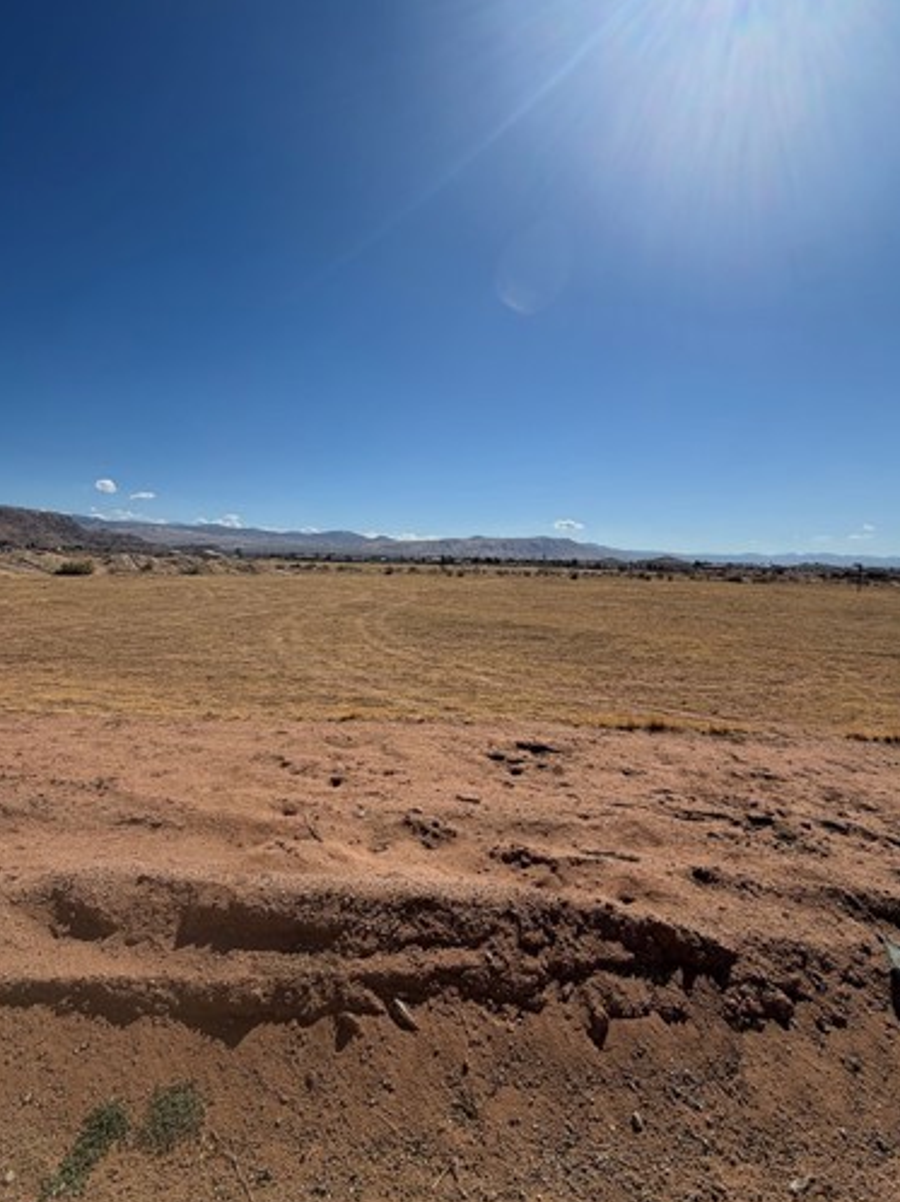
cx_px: 401
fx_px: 625
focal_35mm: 18
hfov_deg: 71.3
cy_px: 500
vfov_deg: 87.0
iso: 25
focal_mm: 2.22
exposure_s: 1/2024
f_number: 2.2
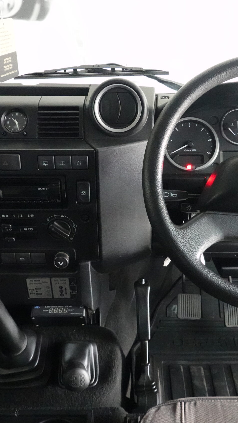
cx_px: 144
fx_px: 426
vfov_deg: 52.8
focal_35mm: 38
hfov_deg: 31.1
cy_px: 213
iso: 6400
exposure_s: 1/200
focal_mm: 9
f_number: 2.8
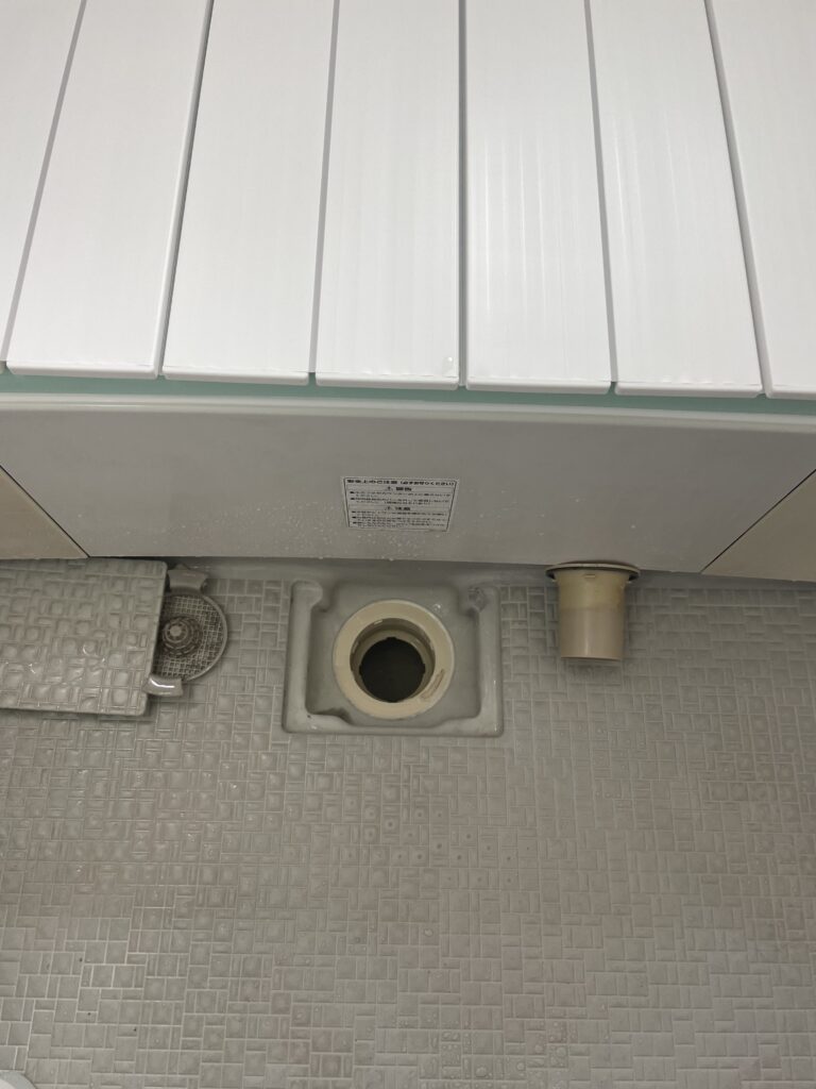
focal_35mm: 26
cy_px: 544
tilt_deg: -68.8
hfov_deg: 53.1
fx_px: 817
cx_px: 408
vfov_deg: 67.3
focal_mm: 4.2
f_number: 1.6
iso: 64
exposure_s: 1/60
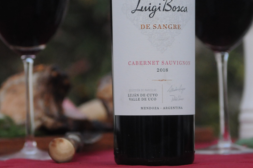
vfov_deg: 9.5
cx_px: 124
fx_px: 1004
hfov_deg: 14.4
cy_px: 23
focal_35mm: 143
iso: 1250
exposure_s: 1/500
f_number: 2.8
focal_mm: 52
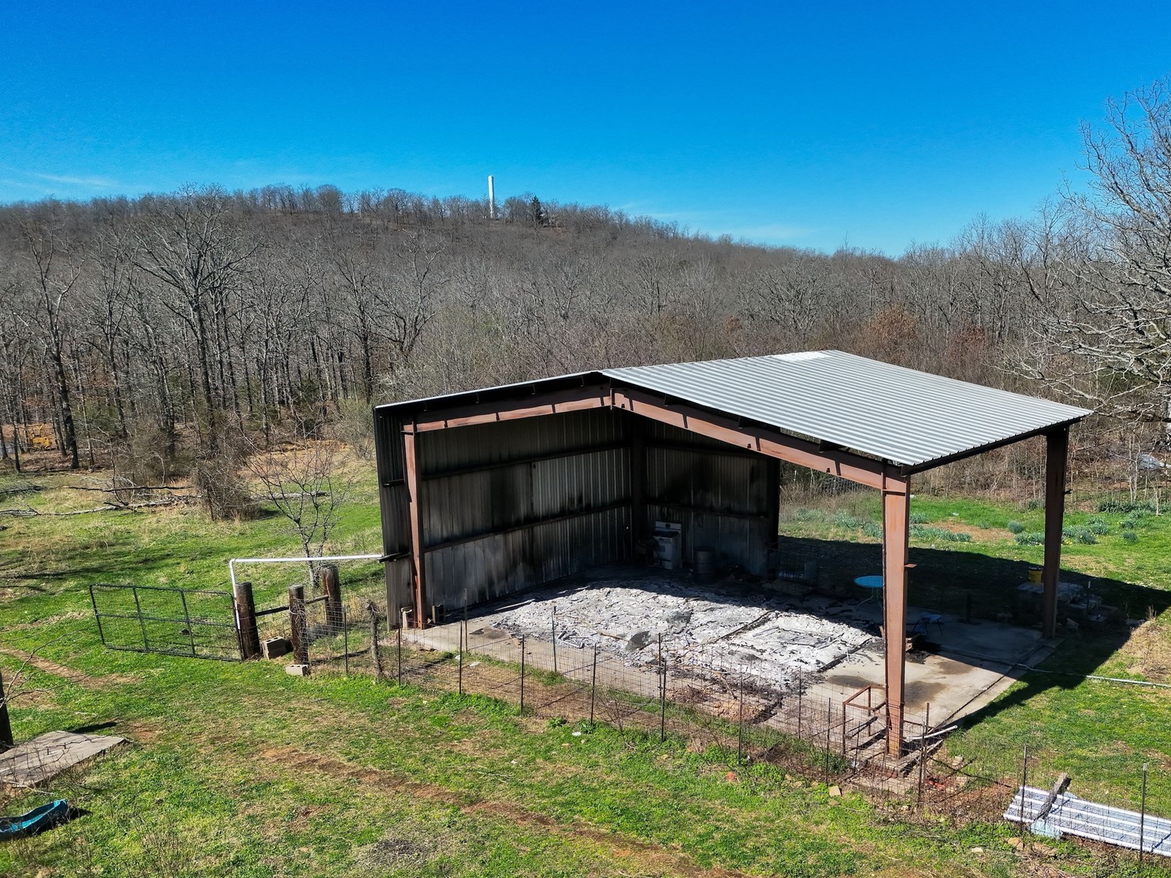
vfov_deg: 45.1
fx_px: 1049
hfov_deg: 57.5
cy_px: 548
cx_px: 745
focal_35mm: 31
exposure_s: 1/4000
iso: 170
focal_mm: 6.72
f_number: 1.7
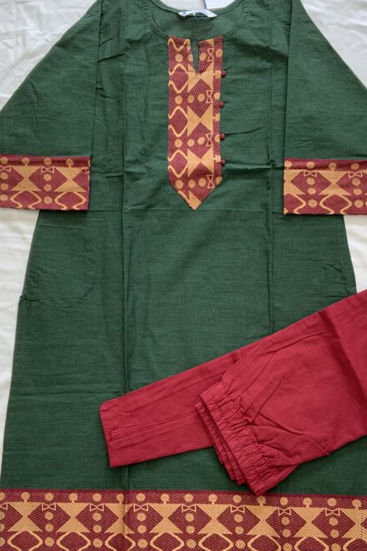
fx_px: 565
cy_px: 305
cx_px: 182
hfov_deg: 36.0
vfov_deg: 51.8
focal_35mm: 37
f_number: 1.8
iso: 20
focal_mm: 3
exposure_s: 1/122
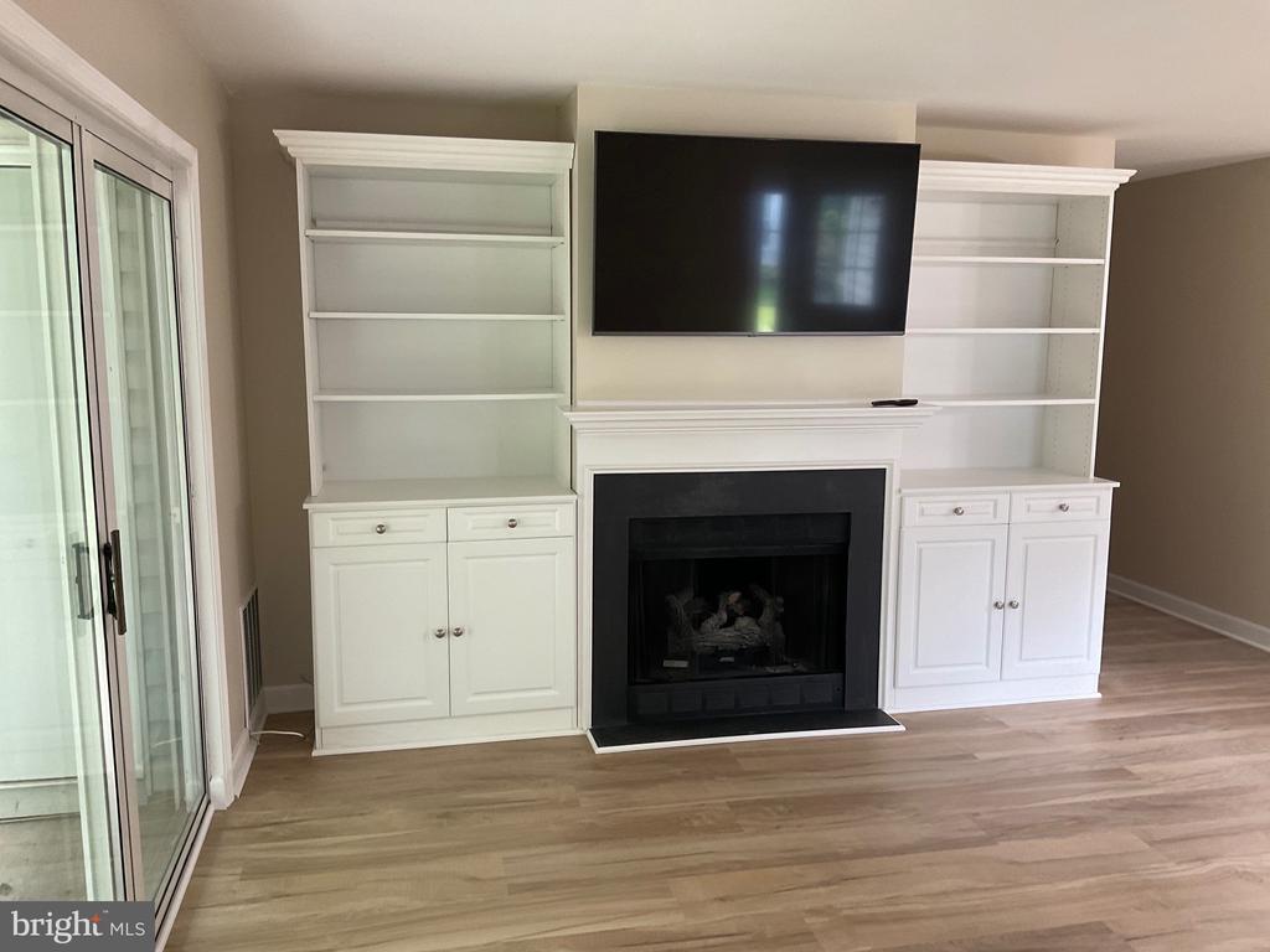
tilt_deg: -9.8
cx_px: 635
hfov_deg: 61.7
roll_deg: -0.8
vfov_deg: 48.2
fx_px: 1064
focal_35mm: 29
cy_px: 476
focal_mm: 3
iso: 125
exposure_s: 1/60
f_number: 1.8
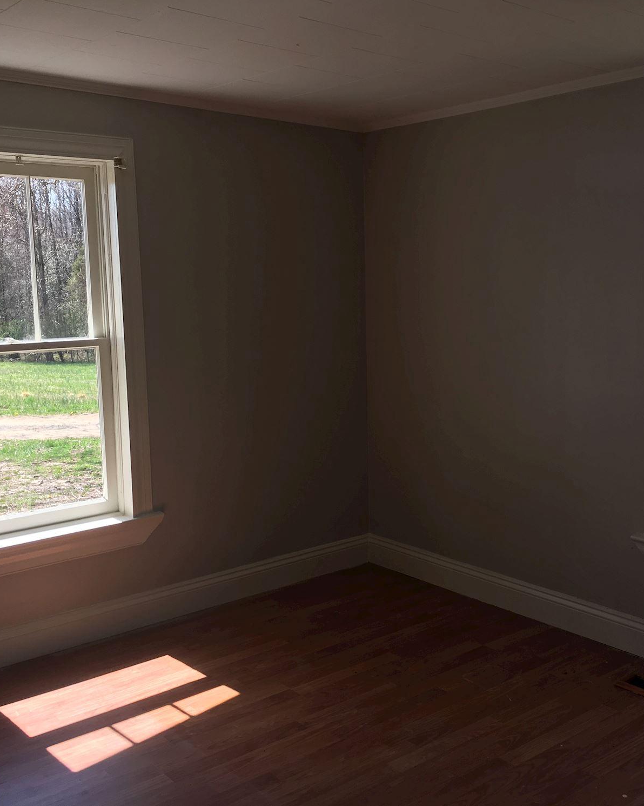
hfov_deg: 38.9
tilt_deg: -6.5
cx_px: 405
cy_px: 401
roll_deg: +0.2
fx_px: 905
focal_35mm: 38
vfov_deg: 47.9
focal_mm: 4.15
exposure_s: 1/319
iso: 25
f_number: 2.2
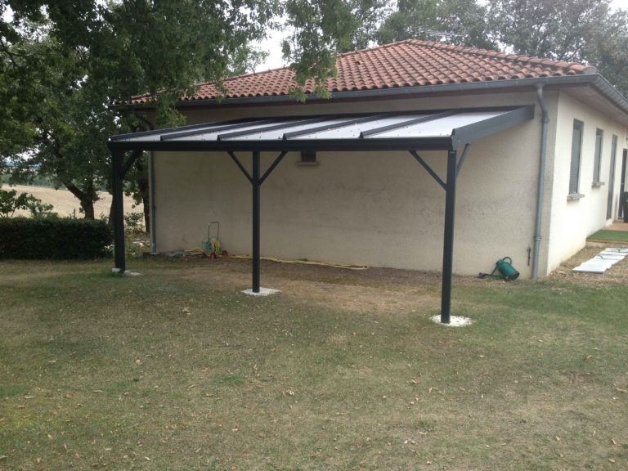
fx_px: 635
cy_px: 236
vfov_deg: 40.7
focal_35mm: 35
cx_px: 314
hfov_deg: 52.6
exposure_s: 1/137
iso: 50
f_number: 2.4
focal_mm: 4.28
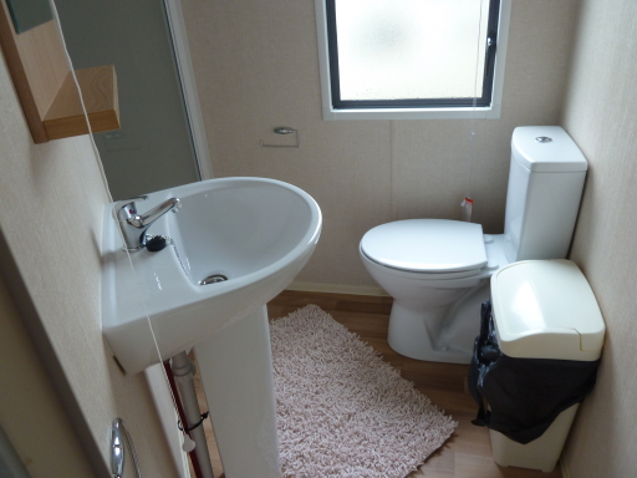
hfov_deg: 69.4
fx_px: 460
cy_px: 239
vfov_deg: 54.9
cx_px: 318
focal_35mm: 25
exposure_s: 1/30
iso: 125
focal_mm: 4.1
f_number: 3.3
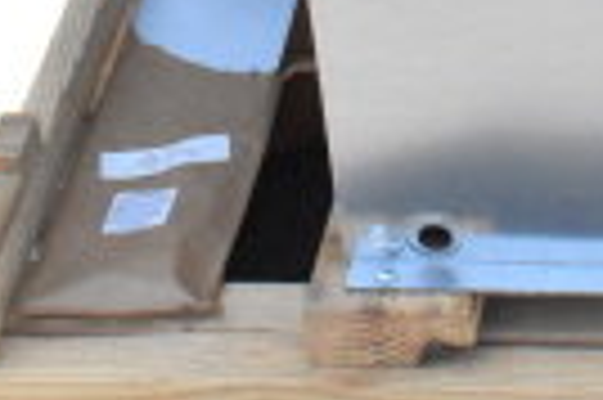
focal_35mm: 178
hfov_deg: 11.0
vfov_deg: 7.3
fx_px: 2978
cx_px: 950
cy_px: -479
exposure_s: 1/1250
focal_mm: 26
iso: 6400
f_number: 18
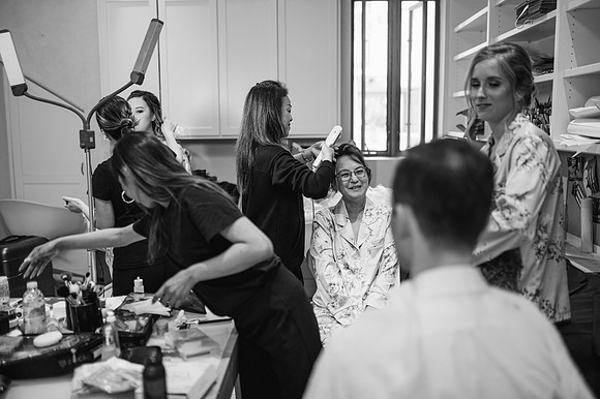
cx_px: 300
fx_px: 583
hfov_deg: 54.5
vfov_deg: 37.8
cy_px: 200
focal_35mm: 35
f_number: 1.4
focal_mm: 35
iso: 125
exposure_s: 1/125
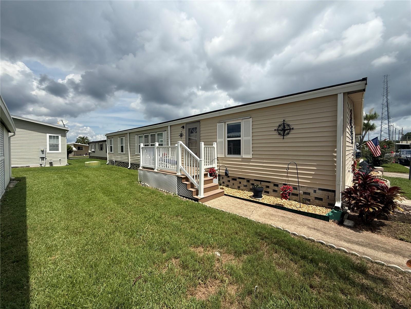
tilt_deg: -1.4
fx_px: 166
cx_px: 206
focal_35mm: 14
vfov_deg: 85.7
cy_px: 154
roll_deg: +0.2
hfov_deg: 102.1
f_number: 2.2
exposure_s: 1/3663
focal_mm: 2.22
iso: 50
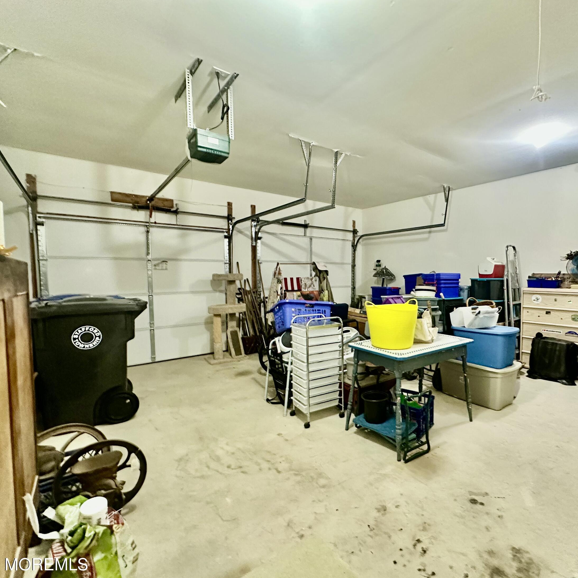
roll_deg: -0.7
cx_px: 346
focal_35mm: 17
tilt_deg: -3.2
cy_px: 294
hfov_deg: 83.0
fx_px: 321
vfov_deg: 84.0
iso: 800
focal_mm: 2.22
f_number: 2.2
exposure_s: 1/60
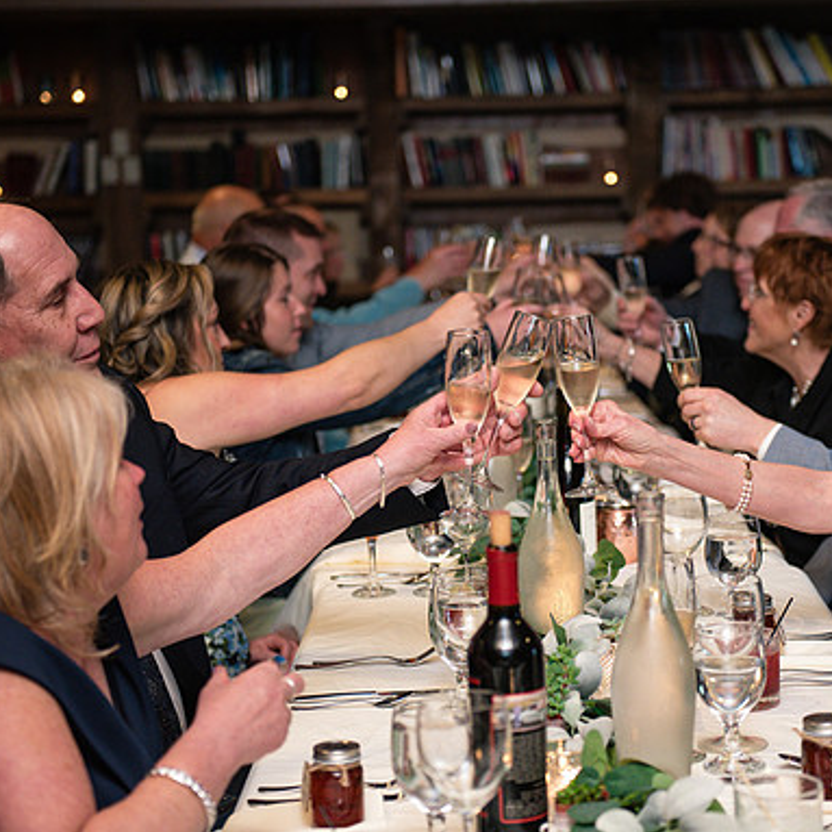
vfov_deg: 21.4
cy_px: 418
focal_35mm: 81
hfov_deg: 21.3
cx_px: 532
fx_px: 2203
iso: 1250
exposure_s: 1/200
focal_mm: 62
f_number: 2.8
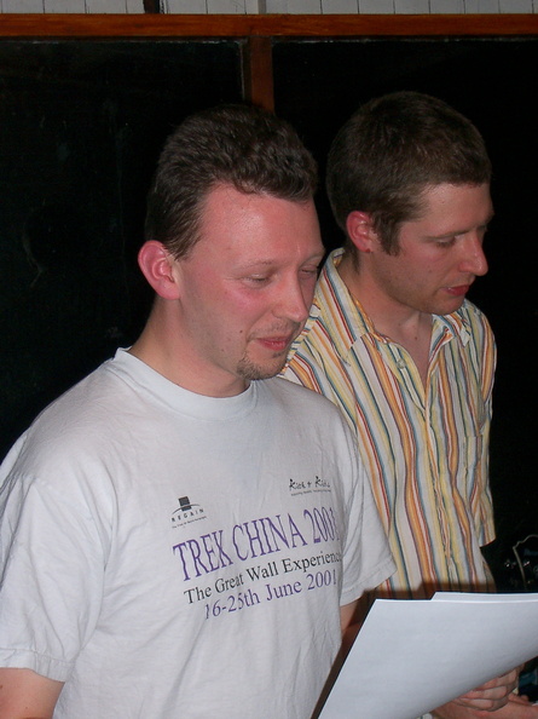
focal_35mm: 74
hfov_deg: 19.9
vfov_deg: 26.3
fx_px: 1535
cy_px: 360
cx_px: 269
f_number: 3.9
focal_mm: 12.2
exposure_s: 1/40
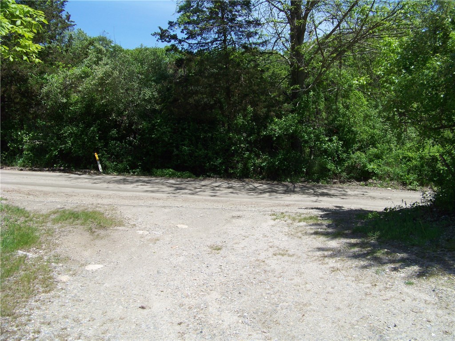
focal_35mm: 36
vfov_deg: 39.7
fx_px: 473
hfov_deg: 51.4
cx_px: 228
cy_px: 170
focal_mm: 5.85
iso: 66
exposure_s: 1/500
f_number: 4
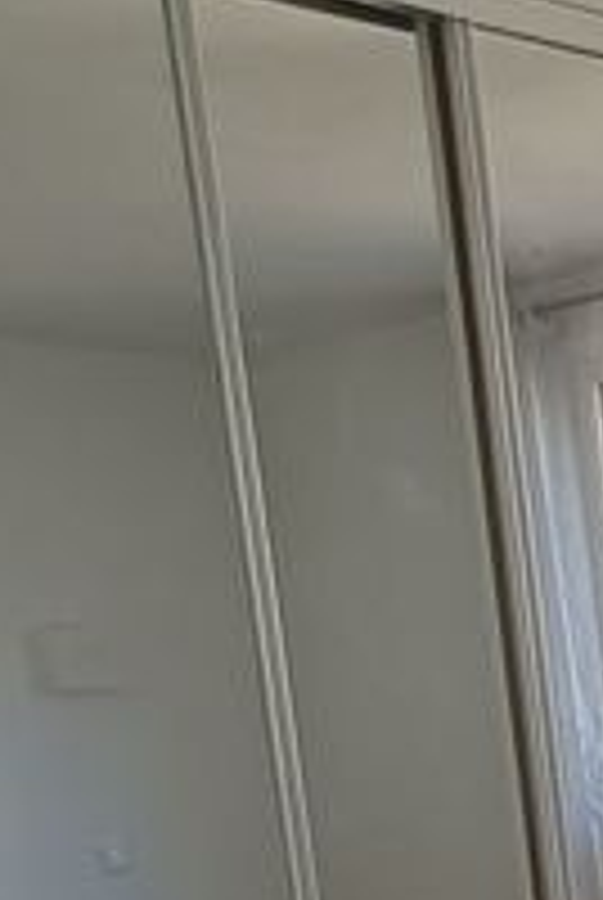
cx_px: 1071
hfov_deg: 14.6
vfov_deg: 23.2
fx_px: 2078
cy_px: 954
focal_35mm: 83
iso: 50
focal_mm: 1.64
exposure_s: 1/100
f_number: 2.2
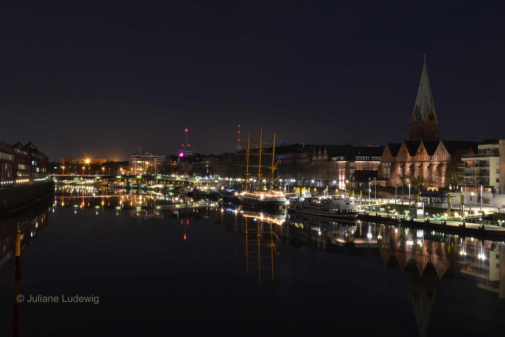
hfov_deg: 47.4
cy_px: 163
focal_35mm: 41
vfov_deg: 32.6
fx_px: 575
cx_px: 246
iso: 200
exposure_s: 30
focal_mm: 26
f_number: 14
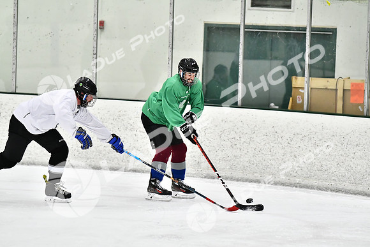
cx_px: 185
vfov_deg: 7.3
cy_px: 124
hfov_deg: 11.0
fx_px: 1927
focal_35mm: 188
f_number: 2.8
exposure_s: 1/1250
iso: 5000
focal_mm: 125
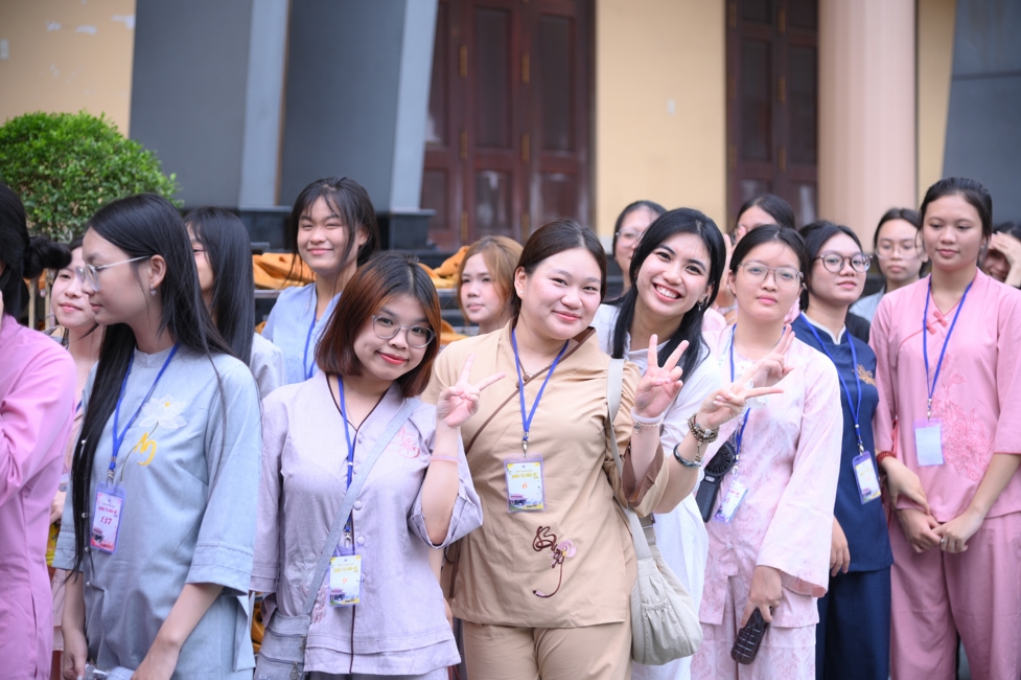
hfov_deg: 23.7
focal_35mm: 86
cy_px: 340
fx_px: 2437
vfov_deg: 15.9
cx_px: 510
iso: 200
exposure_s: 1/400
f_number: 4
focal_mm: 86
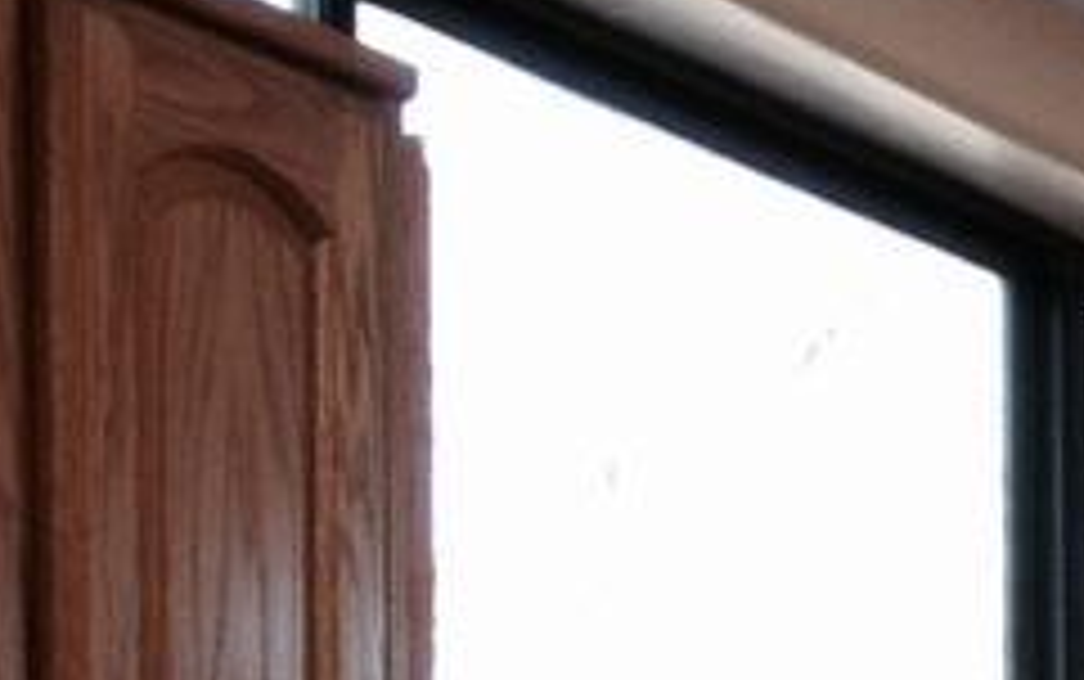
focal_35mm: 197
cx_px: 2627
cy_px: 1806
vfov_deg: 6.3
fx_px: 5824
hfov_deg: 9.4
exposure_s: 1/60
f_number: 2.4
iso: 64
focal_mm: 4.28
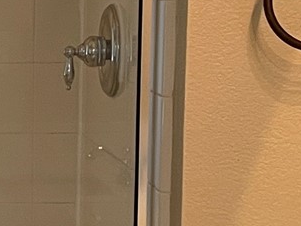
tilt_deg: -7.8
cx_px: -374
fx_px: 1540
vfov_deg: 8.4
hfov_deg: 10.0
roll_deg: +2.0
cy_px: 178
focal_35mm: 177
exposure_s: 1/60
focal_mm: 4.2
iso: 80
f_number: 1.6
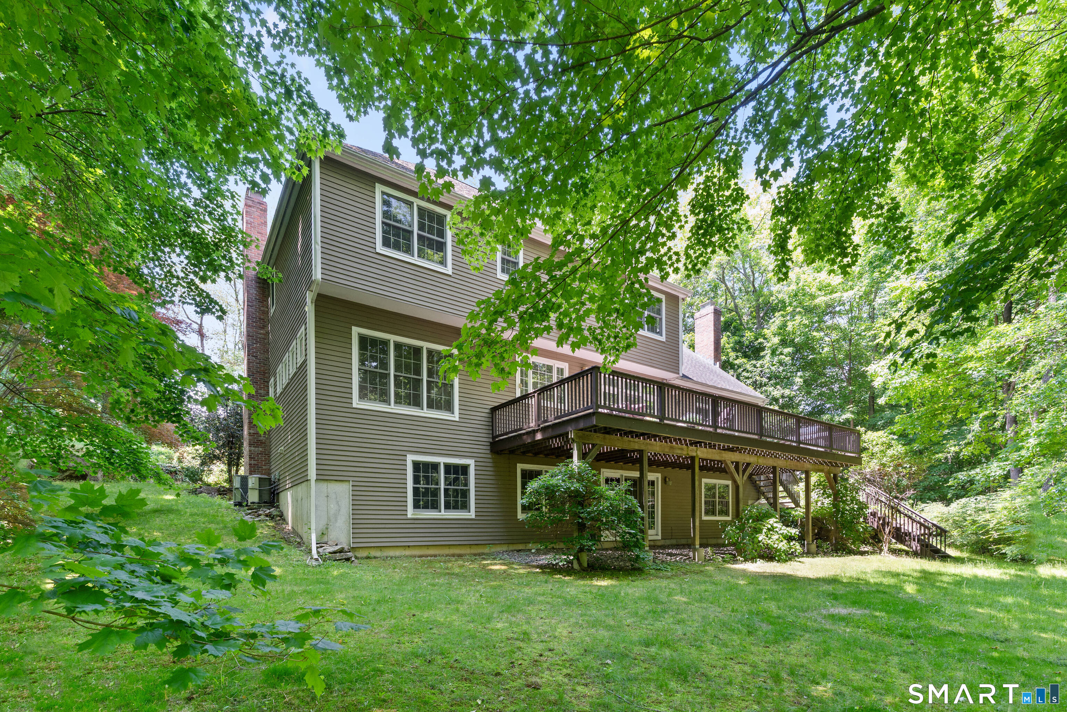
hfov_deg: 93.3
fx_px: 504
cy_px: 356
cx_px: 534
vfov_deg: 70.4
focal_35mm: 17
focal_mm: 17
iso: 320
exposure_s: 1/25
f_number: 8
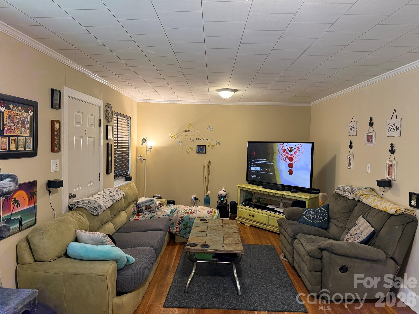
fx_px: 291
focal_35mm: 24
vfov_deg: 56.8
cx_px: 210
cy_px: 157
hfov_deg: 71.6
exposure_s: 1/60
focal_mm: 6.76
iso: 400
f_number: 1.78
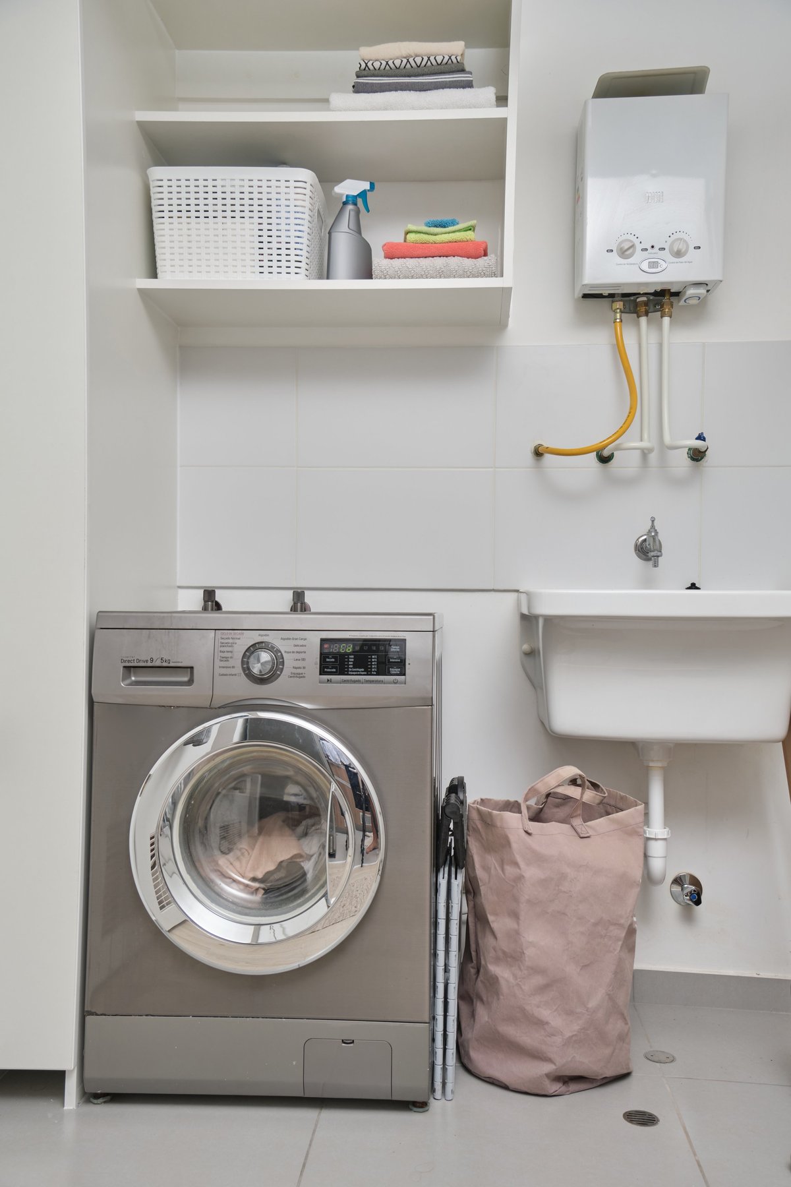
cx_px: 396
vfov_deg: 61.9
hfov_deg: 43.6
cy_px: 594
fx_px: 989
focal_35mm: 30
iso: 160
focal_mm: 20
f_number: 4
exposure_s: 1/50
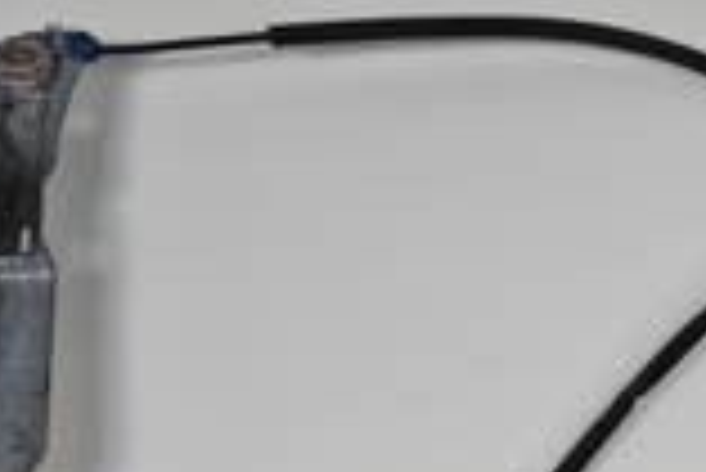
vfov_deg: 18.7
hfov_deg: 27.7
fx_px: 1354
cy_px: 562
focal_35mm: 69
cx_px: 684
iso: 50
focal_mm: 5.4
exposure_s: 1/415
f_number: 1.8
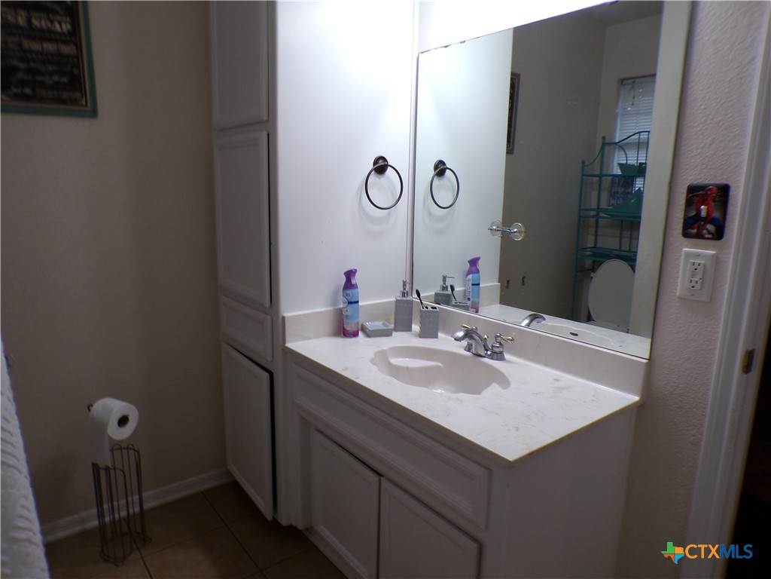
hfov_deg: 71.6
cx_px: 386
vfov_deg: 56.8
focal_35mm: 24
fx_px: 535
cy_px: 290
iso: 135
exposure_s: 1/34
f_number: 3
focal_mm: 4.3
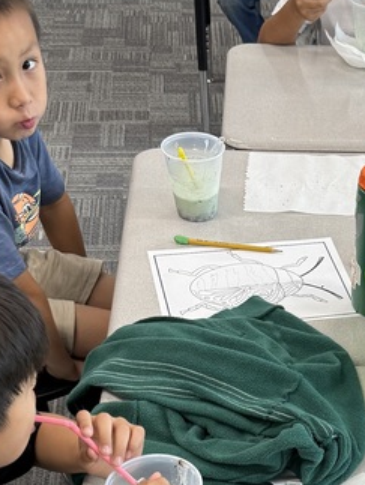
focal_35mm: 76
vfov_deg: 24.8
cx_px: 386
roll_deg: -5.1
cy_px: 446
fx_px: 1066
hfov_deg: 18.8
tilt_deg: -40.5
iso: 80
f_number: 1.78
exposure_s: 1/120
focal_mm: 6.76
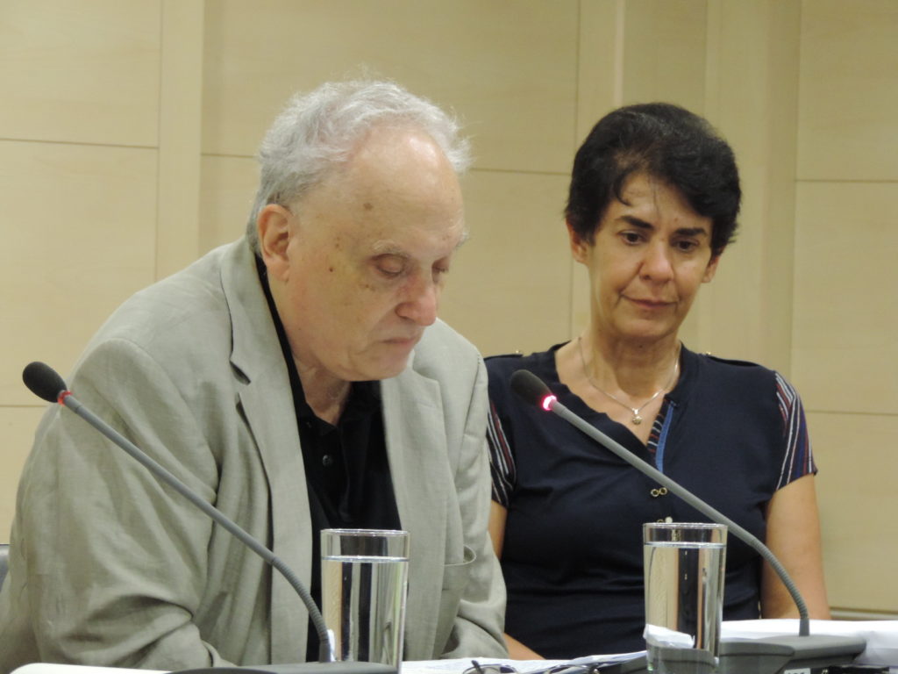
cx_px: 449
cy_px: 337
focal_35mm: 225
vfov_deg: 6.6
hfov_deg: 8.8
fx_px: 5837
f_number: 4.6
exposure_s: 1/15
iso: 800
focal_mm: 40.1
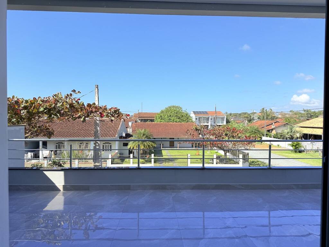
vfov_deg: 56.8
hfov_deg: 71.6
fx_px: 228
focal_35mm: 24
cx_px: 164
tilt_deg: -0.4
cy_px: 124
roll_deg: -0.6
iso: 80
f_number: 1.78
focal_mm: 6.76
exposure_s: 1/4673
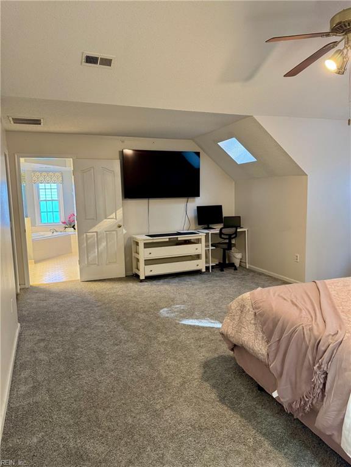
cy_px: 234
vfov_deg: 71.6
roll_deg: +1.3
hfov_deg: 56.8
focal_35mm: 24
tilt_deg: -6.9
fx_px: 324
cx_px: 176
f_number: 1.78
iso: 320
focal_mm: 6.76
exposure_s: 1/60
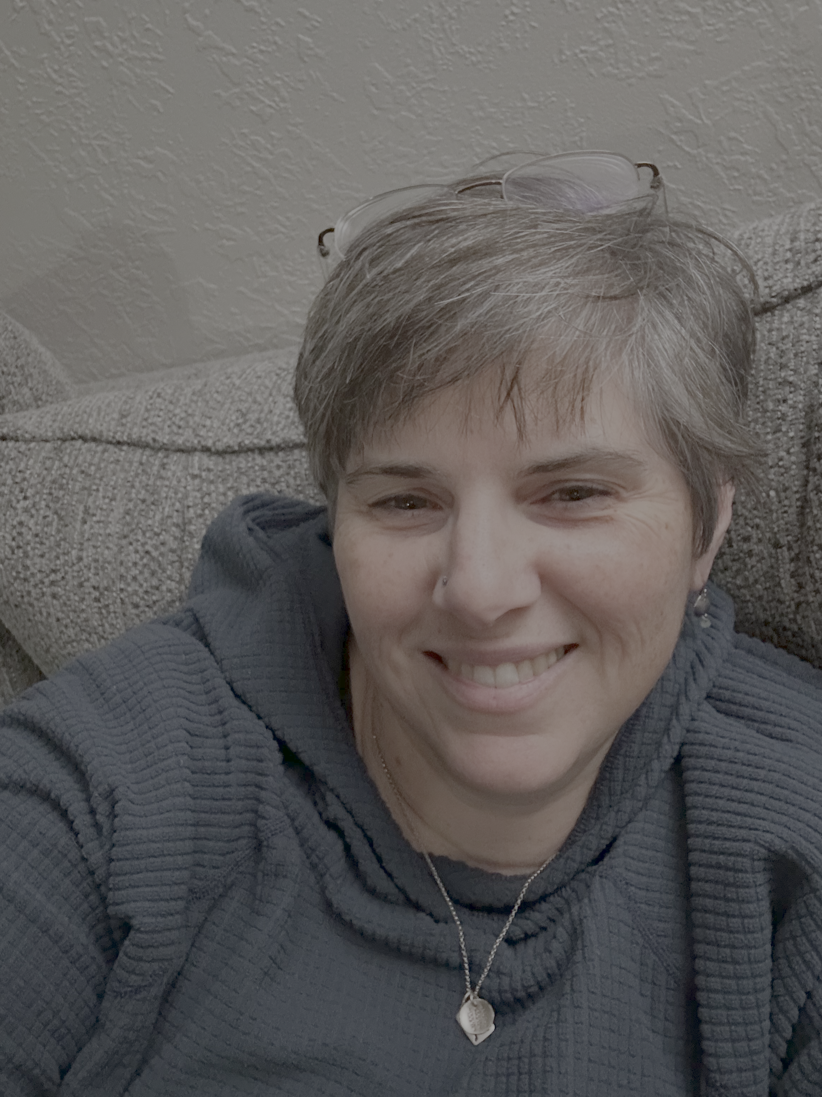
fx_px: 950
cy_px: 548
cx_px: 411
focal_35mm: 30
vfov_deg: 60.0
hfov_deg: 46.8
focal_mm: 2.69
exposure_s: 1/20
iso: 640
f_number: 1.9
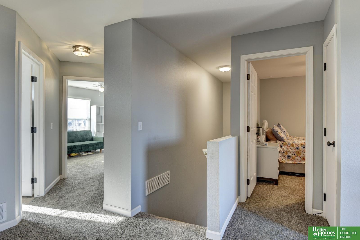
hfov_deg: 73.7
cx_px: 180
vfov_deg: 53.2
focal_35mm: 24
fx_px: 240
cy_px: 120
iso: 400
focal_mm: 24
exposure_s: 1/8
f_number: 8
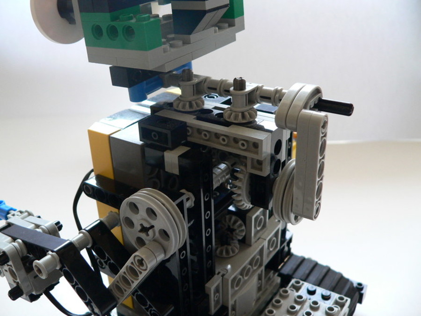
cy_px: 158
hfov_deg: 51.4
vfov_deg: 39.7
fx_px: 438
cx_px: 210
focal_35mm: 36
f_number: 2.8
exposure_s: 1/50
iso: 200
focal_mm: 6
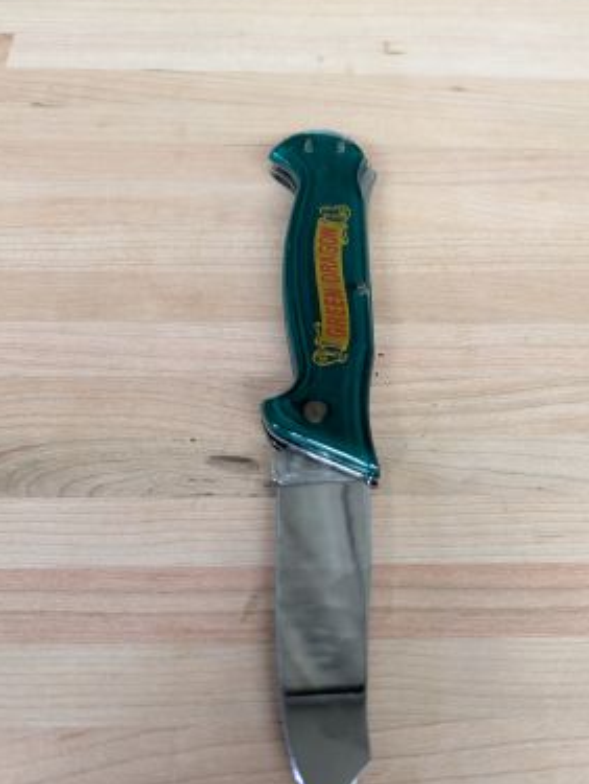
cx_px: 349
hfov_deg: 44.0
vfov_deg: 56.1
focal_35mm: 32
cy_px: 491
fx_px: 725
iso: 314
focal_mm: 6.9
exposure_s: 1/24
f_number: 1.68
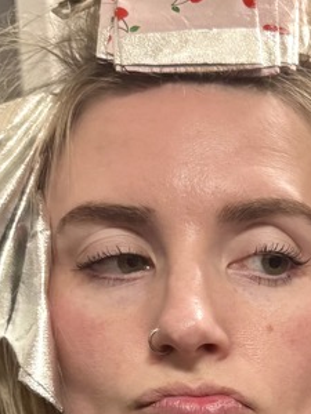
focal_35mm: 96
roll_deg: +1.8
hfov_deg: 14.9
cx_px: 373
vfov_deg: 19.4
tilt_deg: -8.2
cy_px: 473
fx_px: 1150
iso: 640
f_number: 1.78
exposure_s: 1/60
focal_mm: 6.76
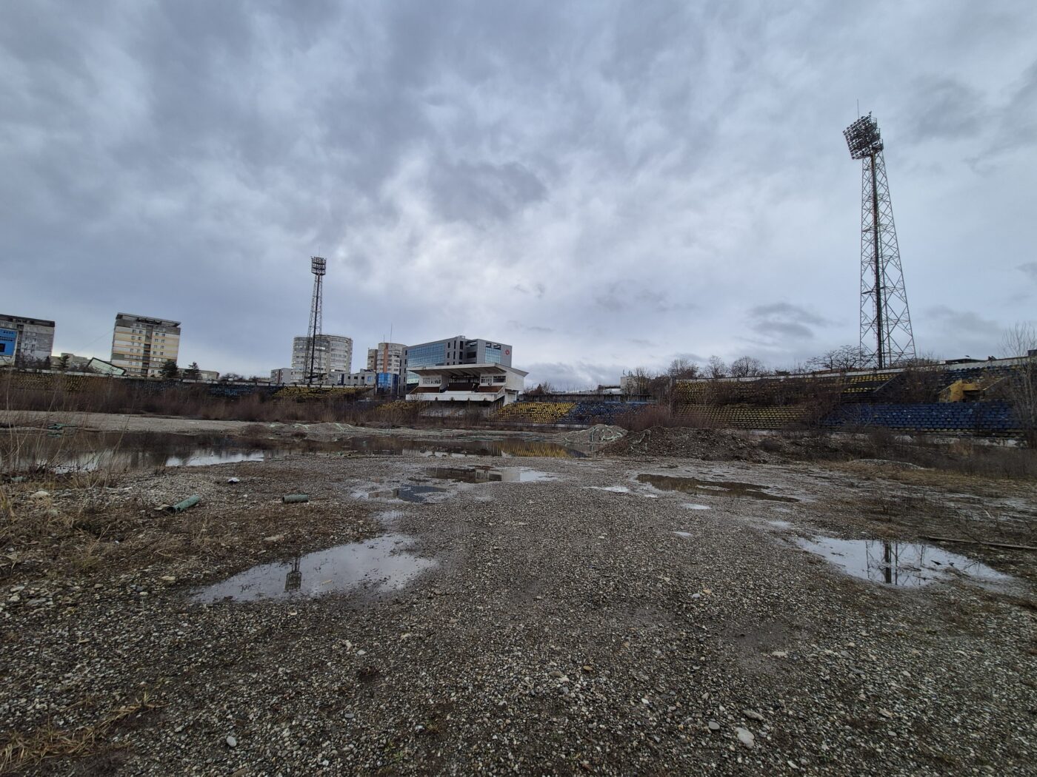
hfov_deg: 106.2
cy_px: 388
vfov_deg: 89.9
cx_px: 518
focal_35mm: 13
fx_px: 389
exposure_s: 1/1376
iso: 50
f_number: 2.2
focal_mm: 2.2
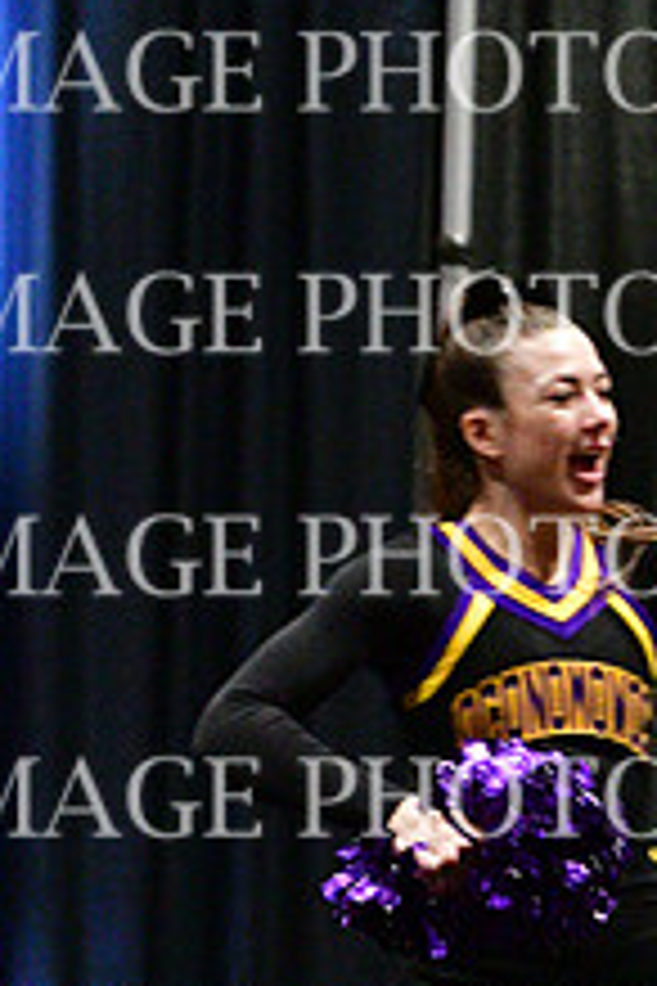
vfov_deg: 4.2
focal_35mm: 496
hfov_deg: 2.8
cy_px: 918
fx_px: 13577
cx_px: 268
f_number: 4
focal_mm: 125
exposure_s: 1/400
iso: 5000
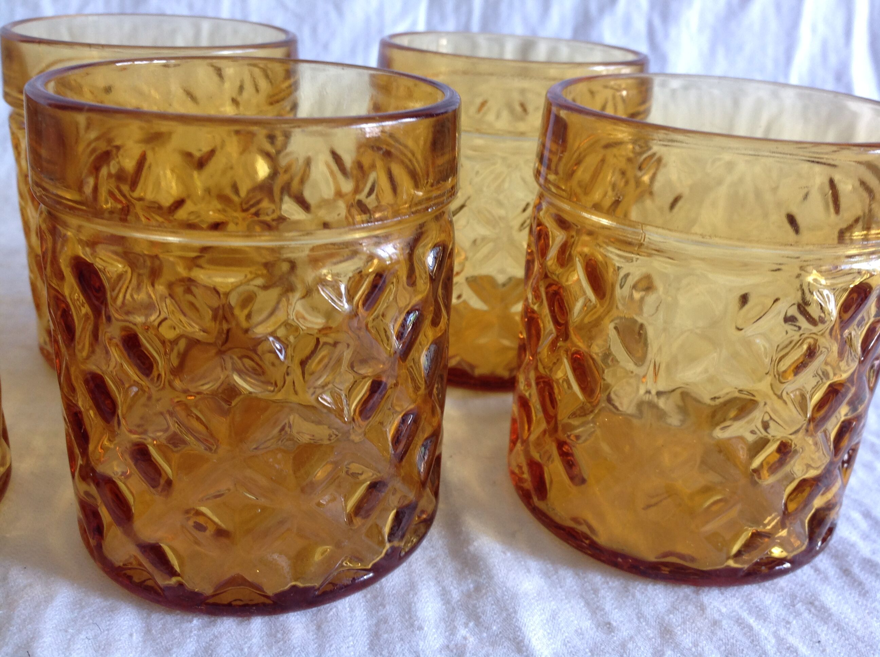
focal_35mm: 35
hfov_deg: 52.7
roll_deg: -3.9
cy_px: 328
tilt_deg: -23.5
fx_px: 888
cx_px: 440
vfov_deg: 40.6
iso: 50
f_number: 2.4
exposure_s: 1/20
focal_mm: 4.28
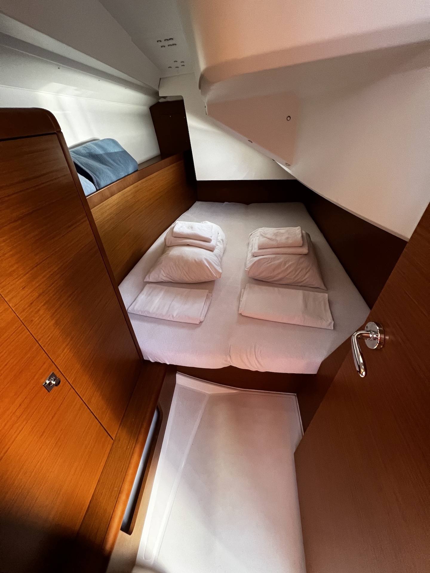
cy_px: 286
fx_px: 215
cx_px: 215
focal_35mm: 13
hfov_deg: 89.9
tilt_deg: -37.8
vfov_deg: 106.2
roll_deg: +1.5
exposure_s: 1/60
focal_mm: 1.57
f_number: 1.8
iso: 400
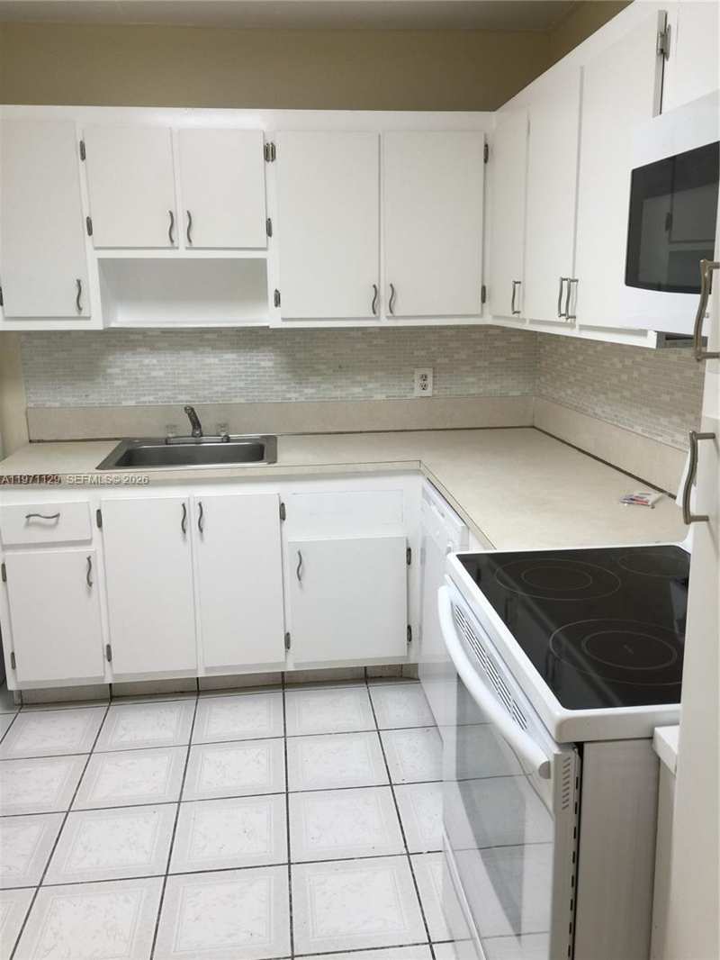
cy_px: 480
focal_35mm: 29
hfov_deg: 48.2
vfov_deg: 61.6
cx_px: 360
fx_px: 804
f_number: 2.2
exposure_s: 1/30
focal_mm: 4.15
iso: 32
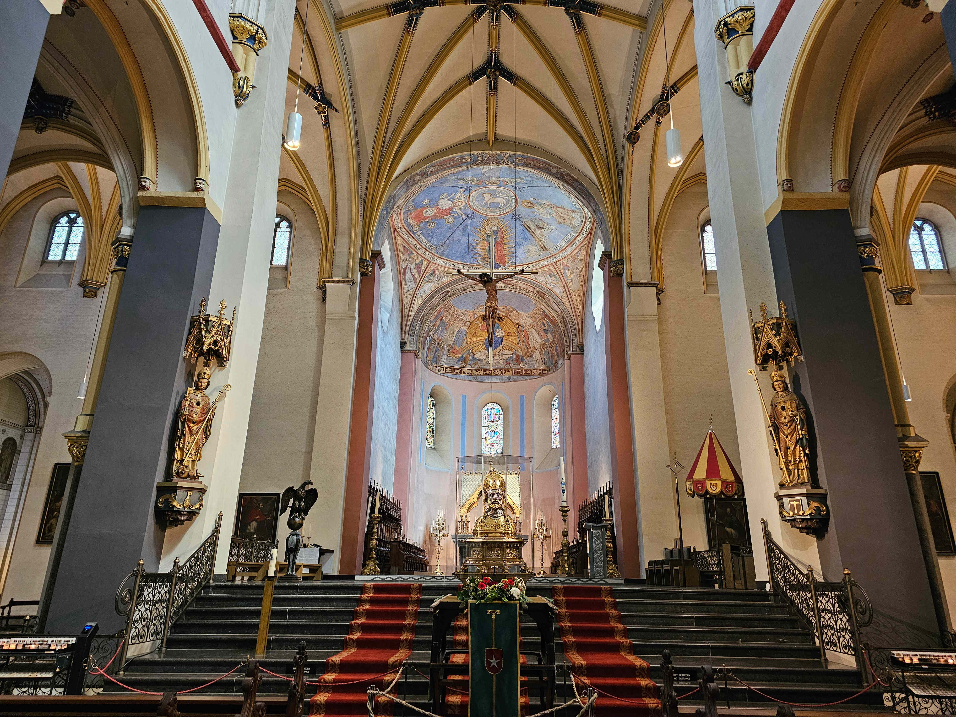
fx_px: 635
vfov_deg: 58.9
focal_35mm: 23
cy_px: 358
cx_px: 478
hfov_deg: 73.9
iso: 500
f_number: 1.7
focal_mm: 6.3
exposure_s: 1/30
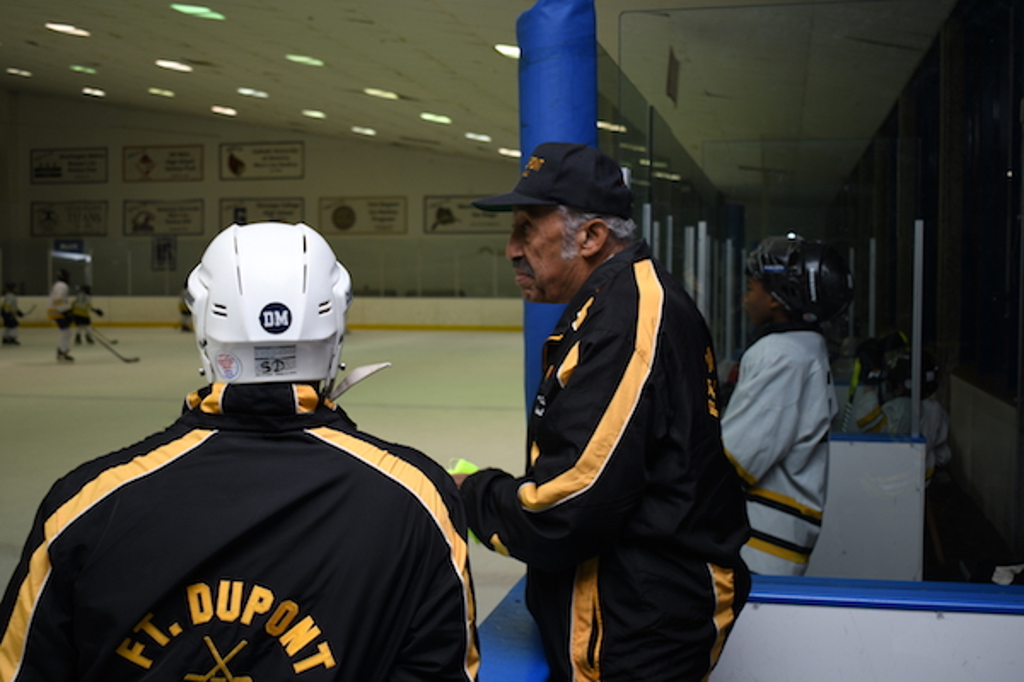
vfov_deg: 31.2
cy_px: 341
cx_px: 512
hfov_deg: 45.4
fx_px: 1223
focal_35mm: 43
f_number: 4.2
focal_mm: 29
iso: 160
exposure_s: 1/60
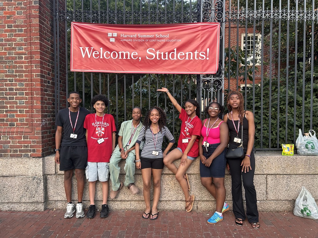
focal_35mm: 26
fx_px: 239
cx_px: 159
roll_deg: +0.3
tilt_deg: -2.7
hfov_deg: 67.3
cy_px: 119
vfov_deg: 53.1
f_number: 1.5
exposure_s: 1/118
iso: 125
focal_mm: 5.7
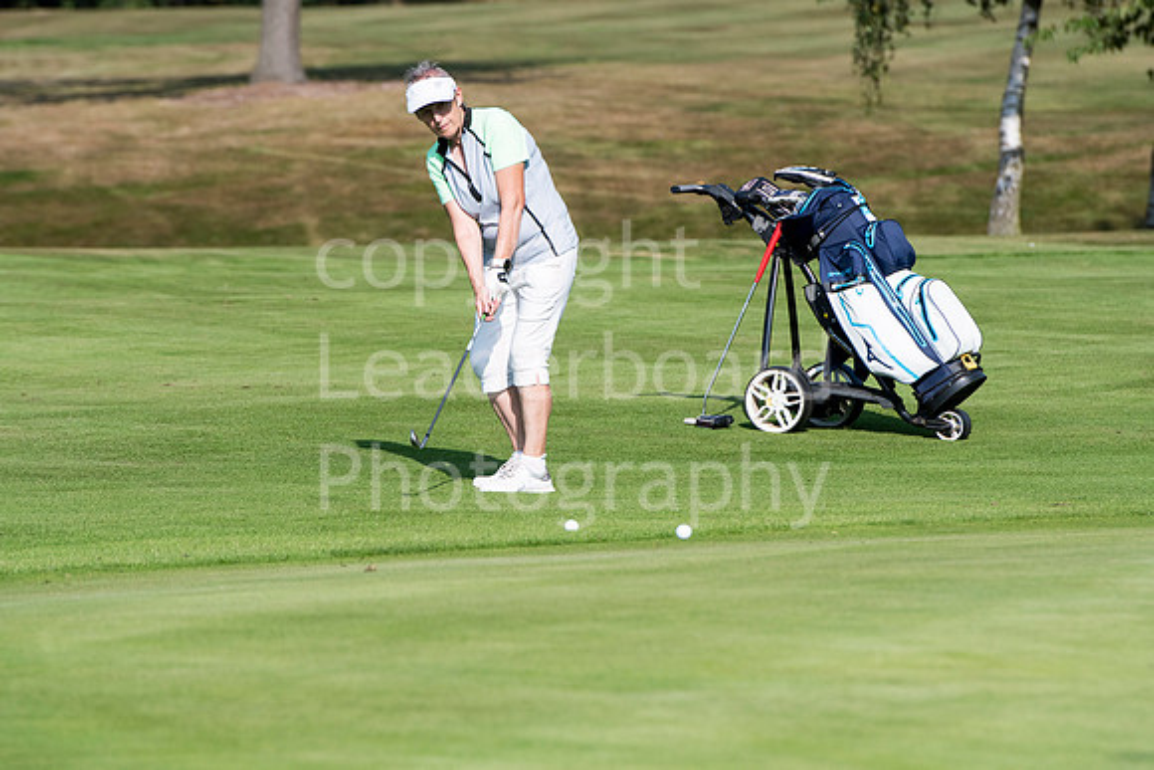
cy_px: 385
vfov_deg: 4.6
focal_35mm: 300
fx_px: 9618
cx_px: 577
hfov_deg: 6.9
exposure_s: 1/2500
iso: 400
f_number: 5.6
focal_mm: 200
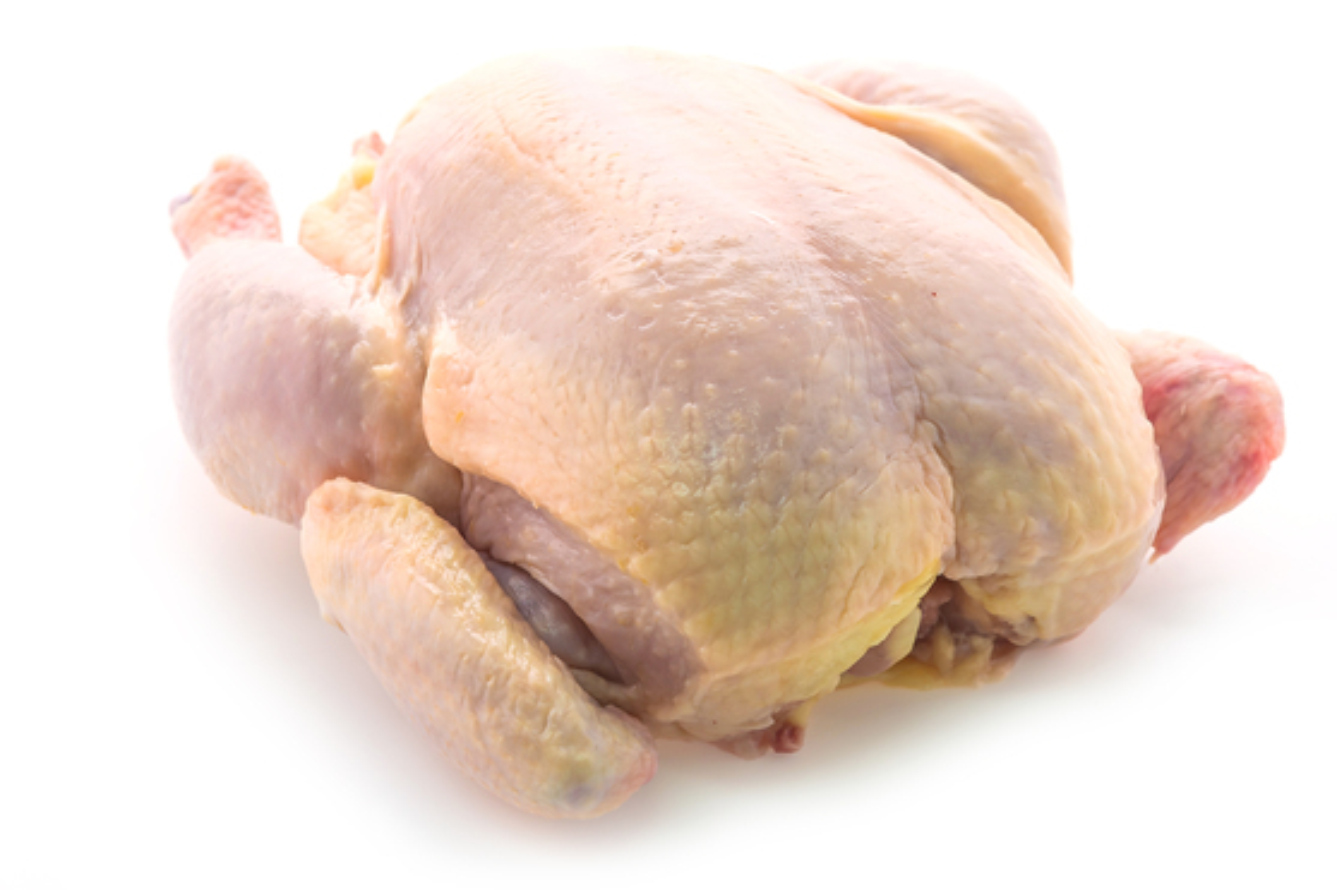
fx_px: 5123
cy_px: 431
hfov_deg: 14.9
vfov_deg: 9.9
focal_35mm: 138
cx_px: 725
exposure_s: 1/50
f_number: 11
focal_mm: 120
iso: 200
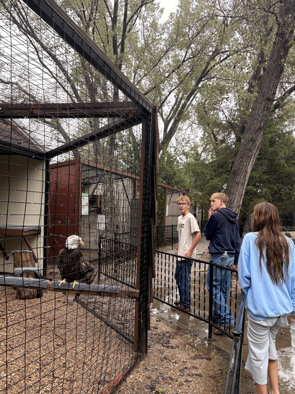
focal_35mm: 32
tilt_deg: -2.2
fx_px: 364
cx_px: 173
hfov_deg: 44.0
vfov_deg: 56.5
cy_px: 232
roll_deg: -2.5
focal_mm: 5.96
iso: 64
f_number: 1.6
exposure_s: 1/248
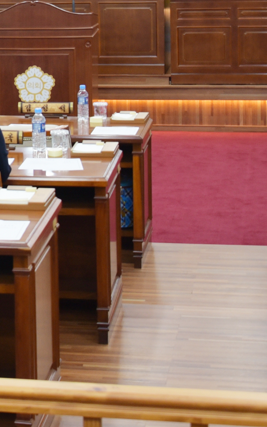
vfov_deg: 16.5
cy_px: 33
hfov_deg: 10.2
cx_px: -93
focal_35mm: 125
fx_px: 1455
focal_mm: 34
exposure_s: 1/200
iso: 900
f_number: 4.5
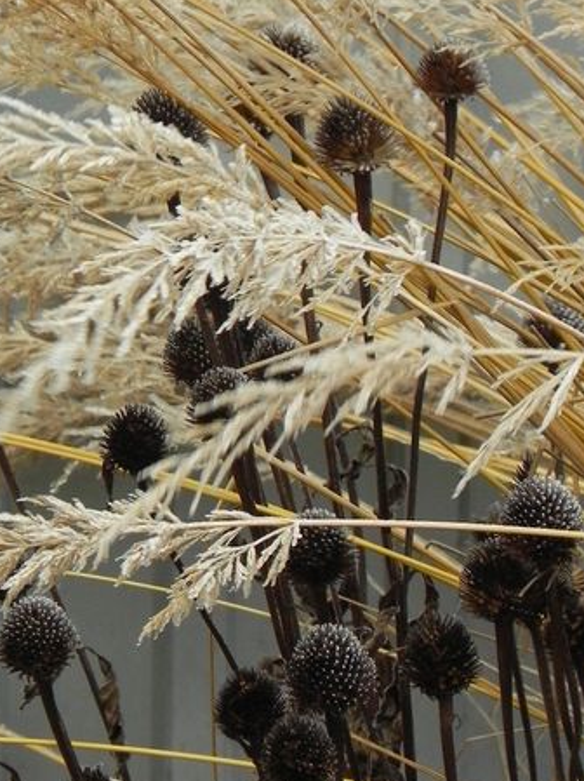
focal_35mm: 601
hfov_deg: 2.5
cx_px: 92
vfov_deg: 3.3
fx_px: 13538
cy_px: 292
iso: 160
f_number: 5.6
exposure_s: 1/50
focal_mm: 59.9
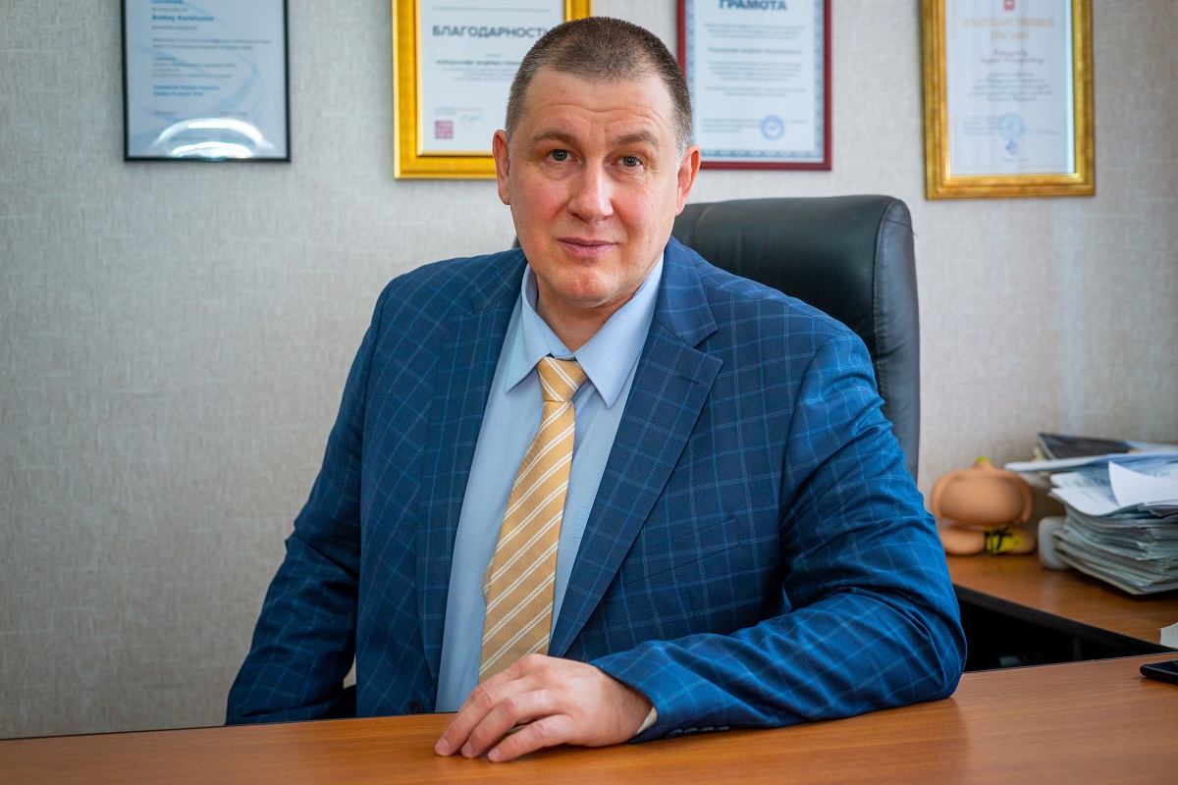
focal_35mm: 50
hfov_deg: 39.6
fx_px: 1636
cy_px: 392
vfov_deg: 27.0
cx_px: 589
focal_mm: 50
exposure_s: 1/160
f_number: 4
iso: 1000
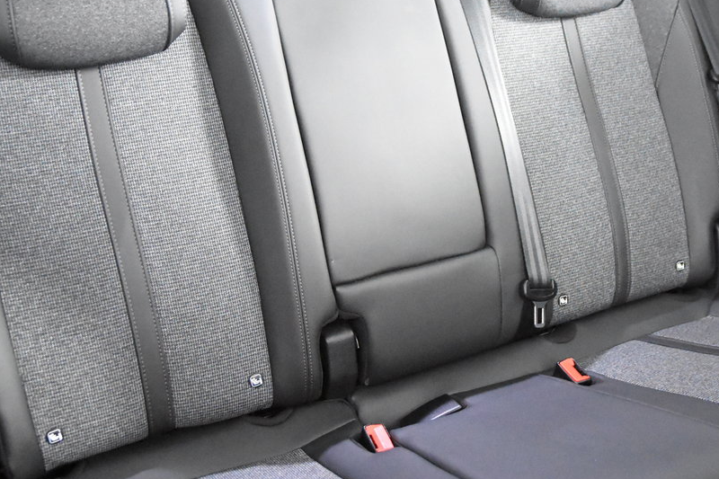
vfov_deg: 28.1
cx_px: 415
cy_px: 226
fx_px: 958
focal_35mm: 48
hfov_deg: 41.0
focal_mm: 20
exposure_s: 1/20
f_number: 2.8
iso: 12800
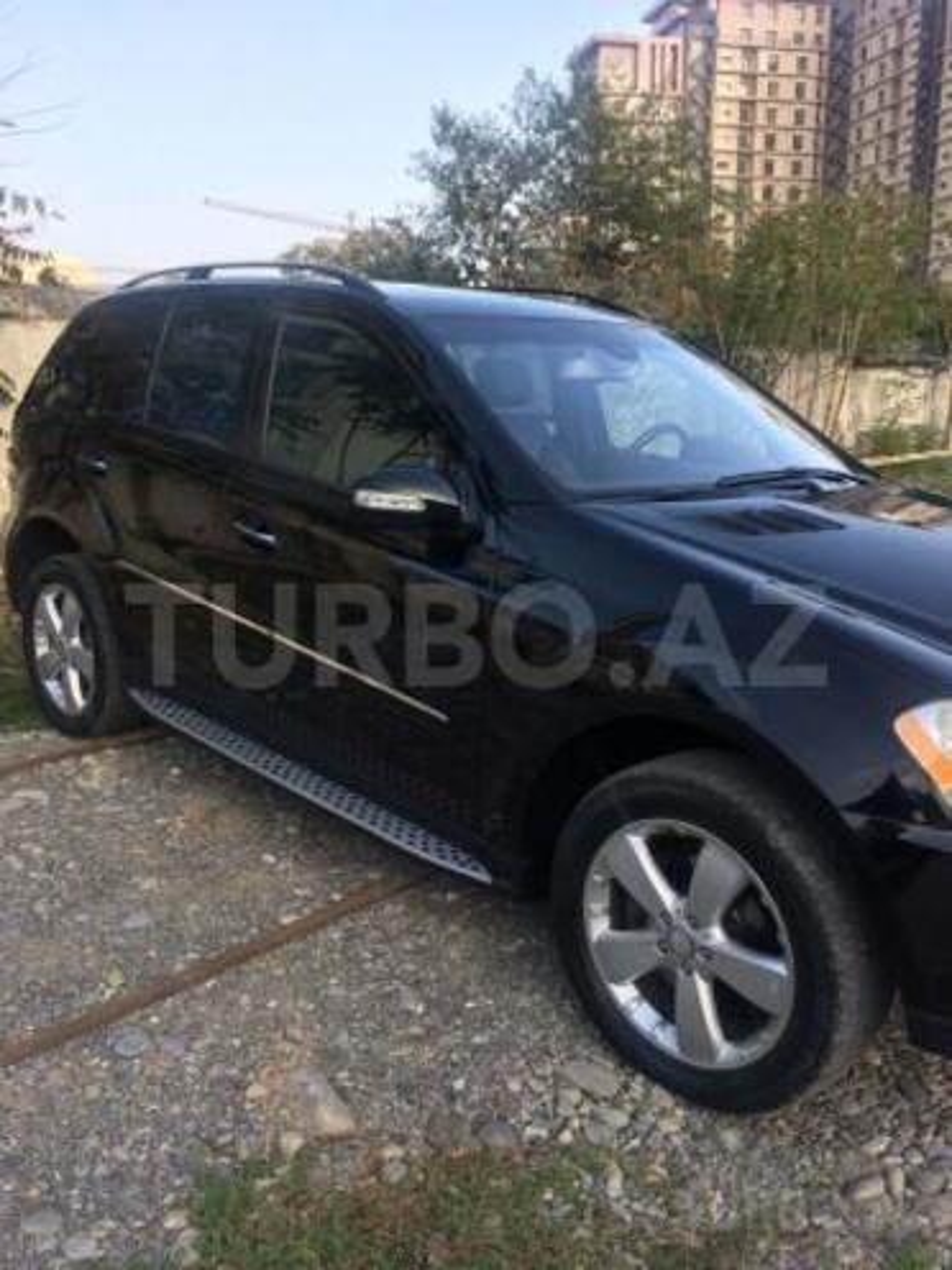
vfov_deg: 61.7
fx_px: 1063
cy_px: 635
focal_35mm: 29
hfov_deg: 48.2
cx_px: 476
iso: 32
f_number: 2.2
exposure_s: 1/441
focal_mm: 4.15
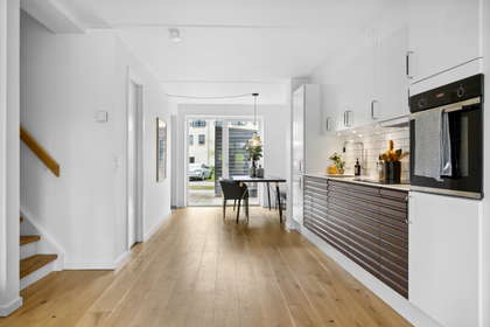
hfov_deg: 70.4
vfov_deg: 50.4
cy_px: 164
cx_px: 245
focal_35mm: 26
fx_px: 347
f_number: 8
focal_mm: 17
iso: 500
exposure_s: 1/50
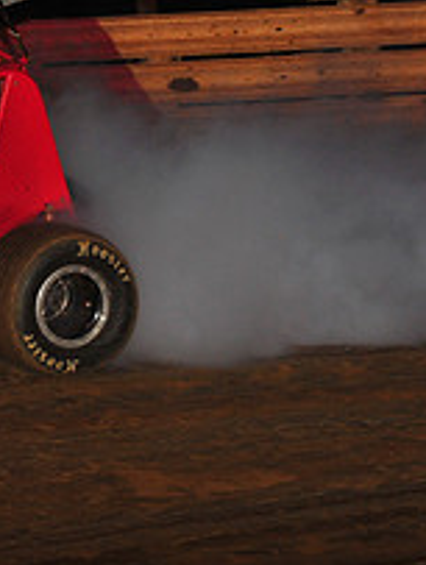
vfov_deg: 6.4
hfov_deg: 4.8
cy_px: 42
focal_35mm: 307
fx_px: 5022
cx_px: -228
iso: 1000
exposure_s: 1/320
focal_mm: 112
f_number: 7.1
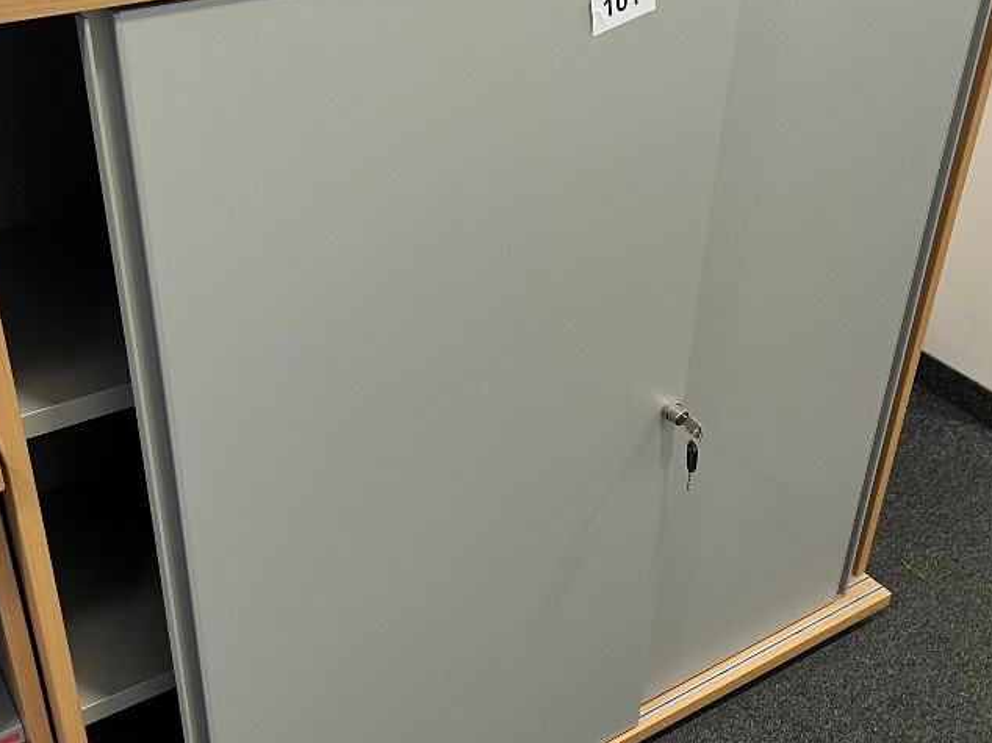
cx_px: 451
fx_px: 1203
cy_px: 344
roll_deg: +0.1
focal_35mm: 42
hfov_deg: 44.8
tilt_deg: -33.1
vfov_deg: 34.3
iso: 100
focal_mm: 5.1
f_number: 1.6
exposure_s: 1/50
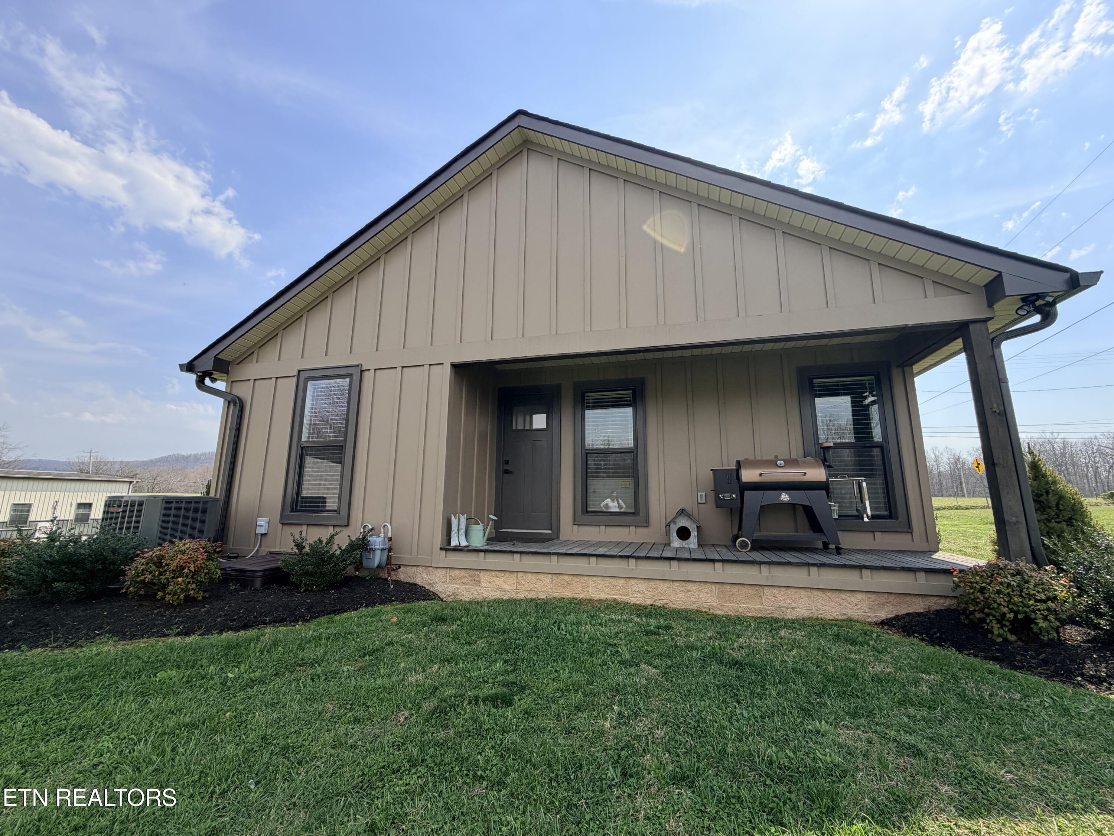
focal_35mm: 14
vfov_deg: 85.7
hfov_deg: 102.1
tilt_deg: +10.1
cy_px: 418
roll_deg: -0.2
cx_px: 557
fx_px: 451
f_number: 2.2
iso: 32
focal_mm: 2.22
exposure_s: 1/942
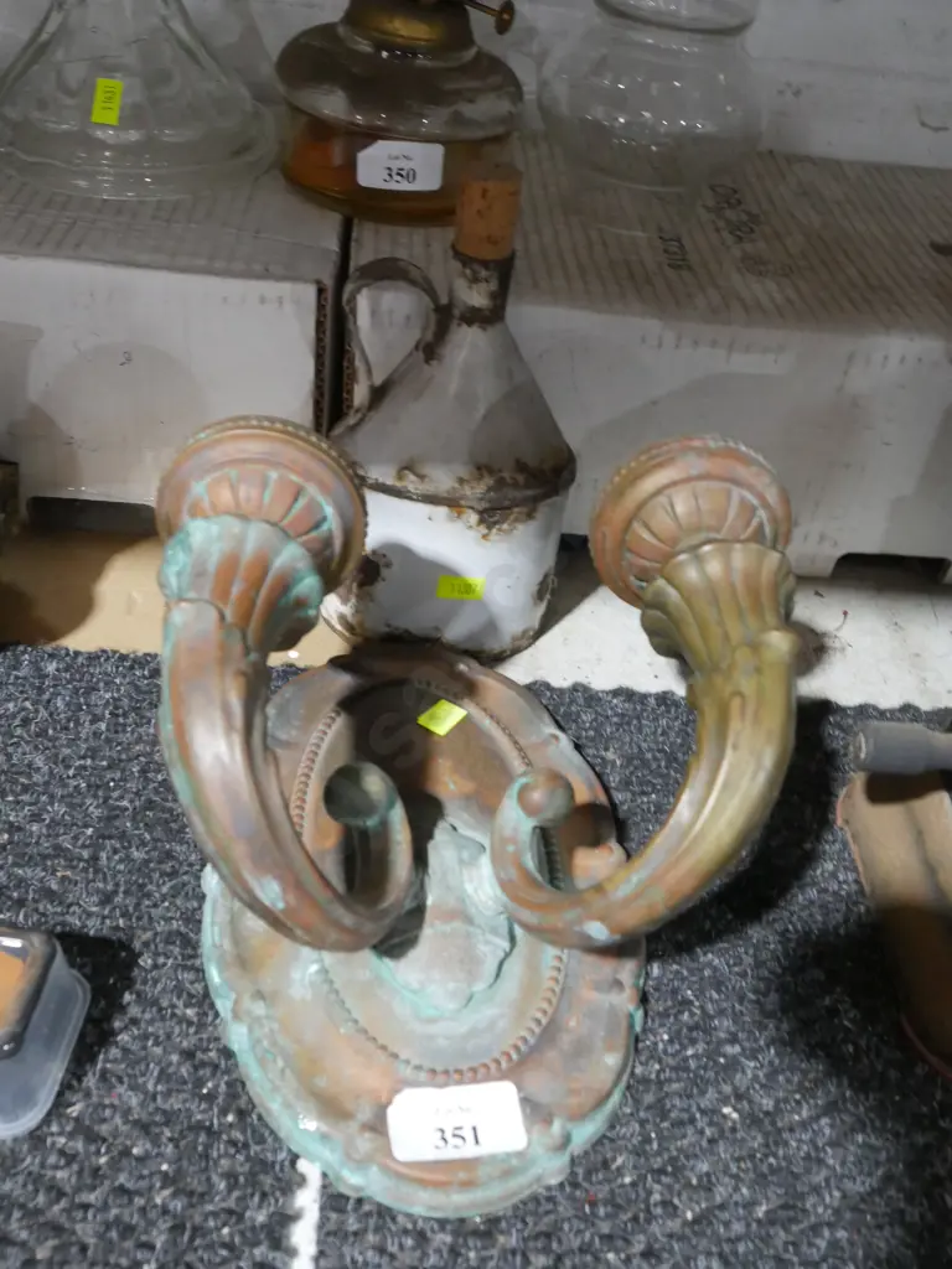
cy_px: 634
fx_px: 1173
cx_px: 476
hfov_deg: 44.2
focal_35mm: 32
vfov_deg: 56.8
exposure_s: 1/40
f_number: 7.1
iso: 3200
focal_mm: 16
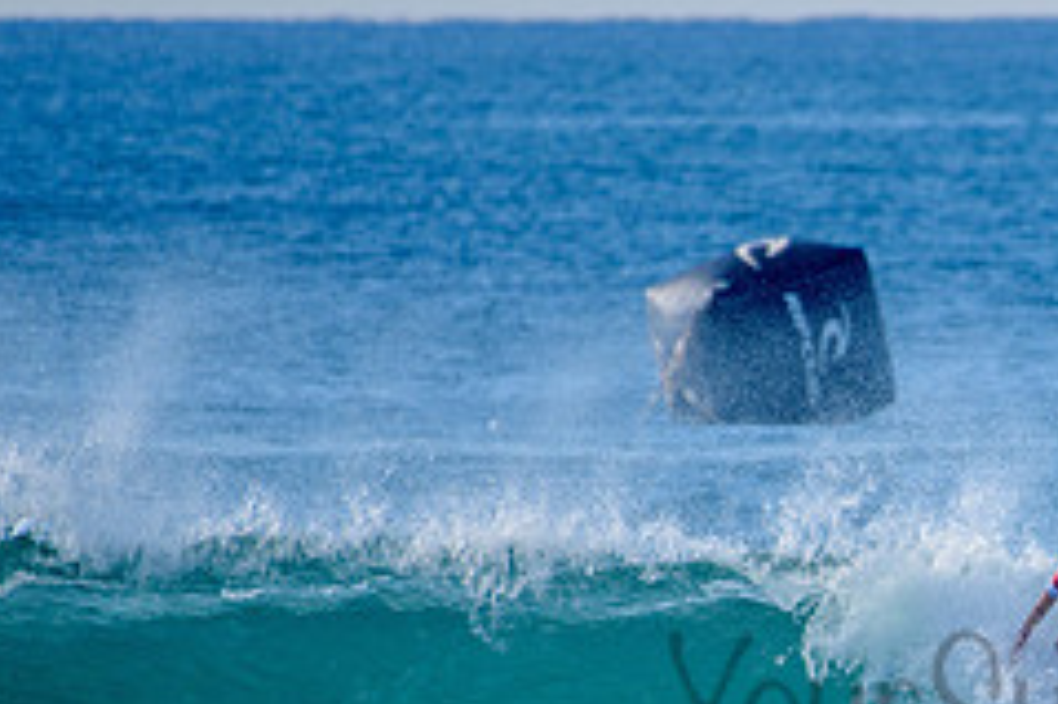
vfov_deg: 1.1
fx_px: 35652
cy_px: 662
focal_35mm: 1214
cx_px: 1124
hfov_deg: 1.7
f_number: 5.6
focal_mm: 500
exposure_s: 1/1600
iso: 180
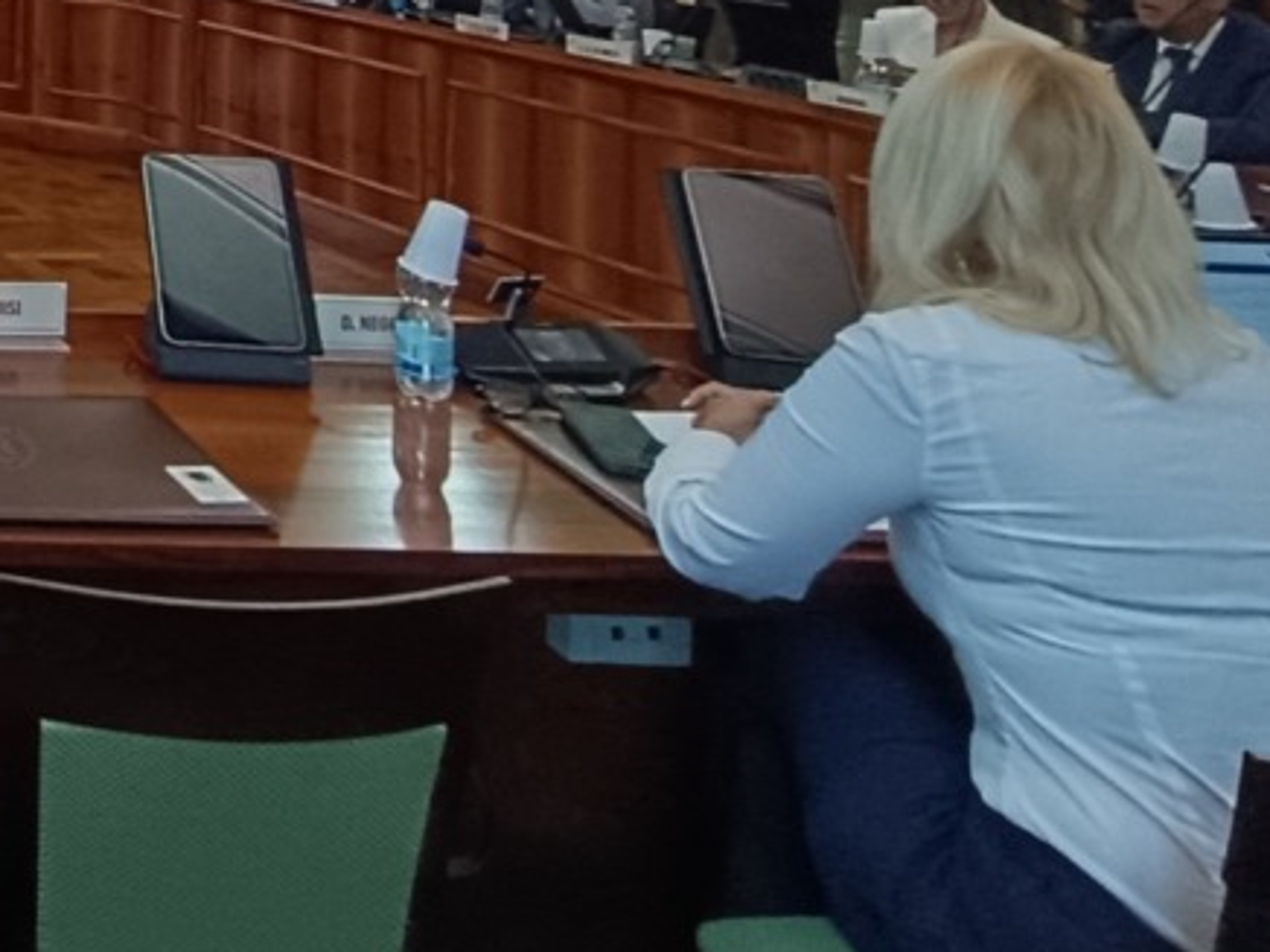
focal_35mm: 47
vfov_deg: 25.9
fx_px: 1724
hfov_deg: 30.1
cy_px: -317
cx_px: -466
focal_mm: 1.66
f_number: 2.2
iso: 248
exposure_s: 1/50
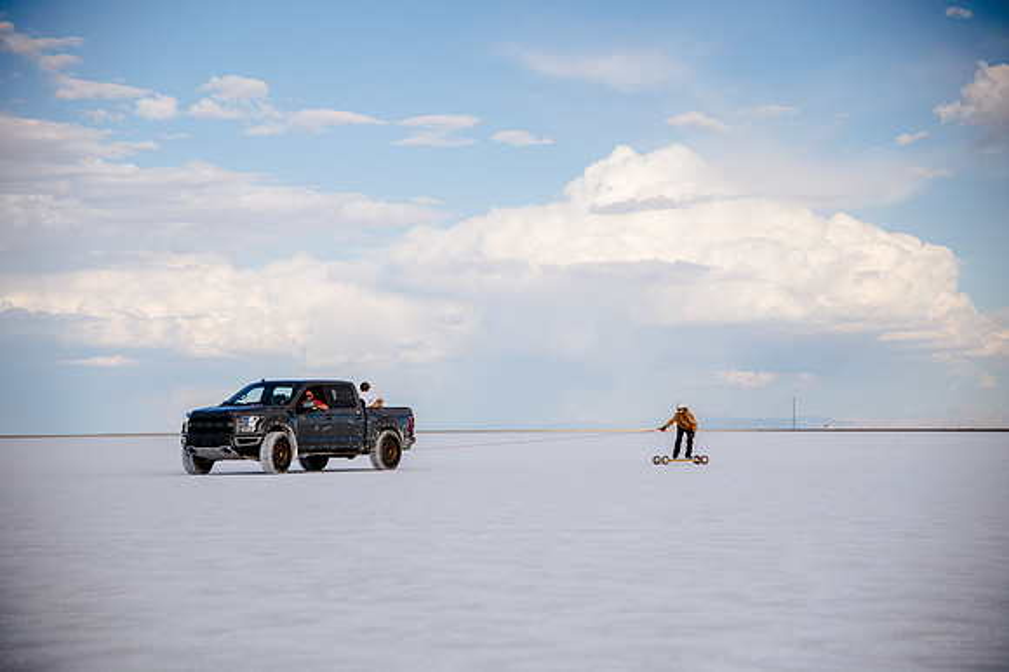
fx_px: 2185
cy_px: 336
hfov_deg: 26.0
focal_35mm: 78
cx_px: 504
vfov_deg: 17.5
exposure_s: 1/4000
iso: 200
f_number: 4
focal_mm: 78
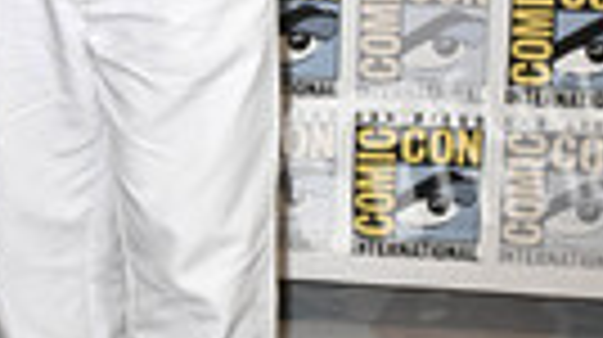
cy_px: -77
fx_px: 1900
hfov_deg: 17.8
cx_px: 104
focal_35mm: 119
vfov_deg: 10.0
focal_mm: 38
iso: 2500
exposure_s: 1/250
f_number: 5
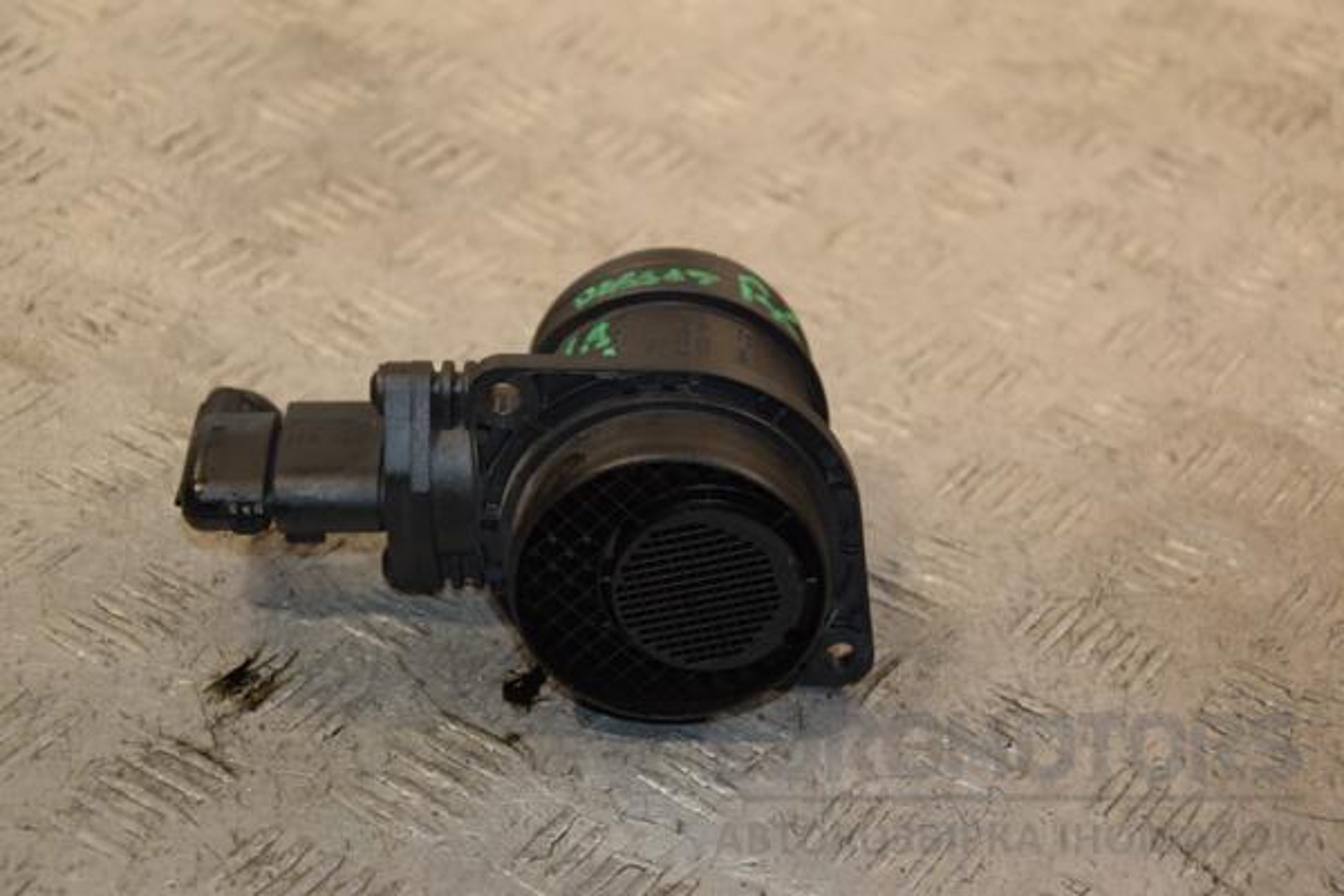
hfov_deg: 26.0
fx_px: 2912
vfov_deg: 17.5
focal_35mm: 78
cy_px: 448
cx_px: 672
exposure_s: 1/200
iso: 800
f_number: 5
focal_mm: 52
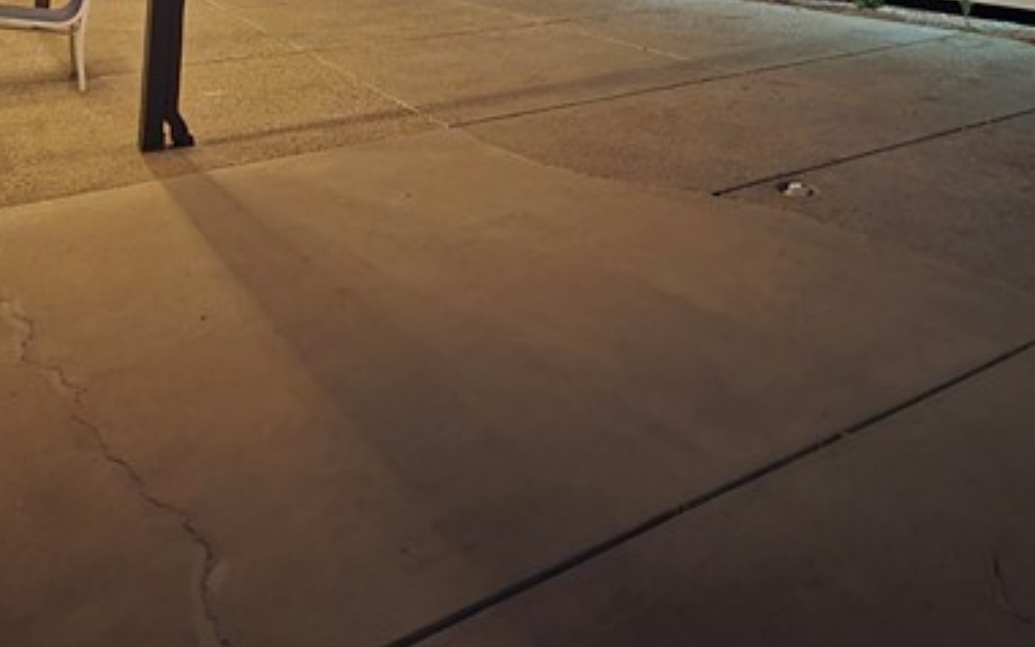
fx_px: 1044
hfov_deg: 51.4
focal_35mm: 37
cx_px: 723
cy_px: -375
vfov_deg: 24.6
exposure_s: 1/8
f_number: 1.9
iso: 1600
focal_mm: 2.2
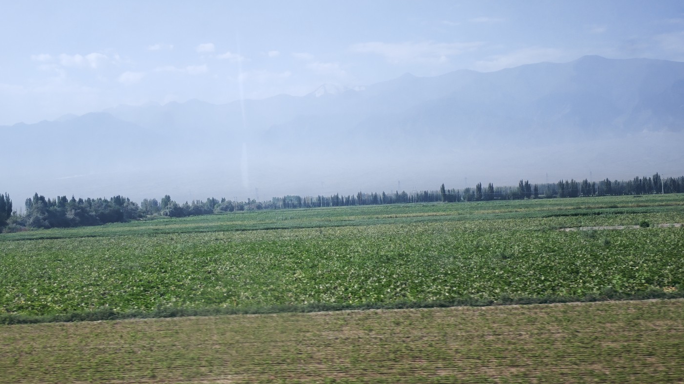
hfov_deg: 35.5
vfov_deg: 20.4
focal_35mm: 59
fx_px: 1070
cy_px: 200
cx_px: 342
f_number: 1.95
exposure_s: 1/290
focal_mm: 5.52
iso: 50
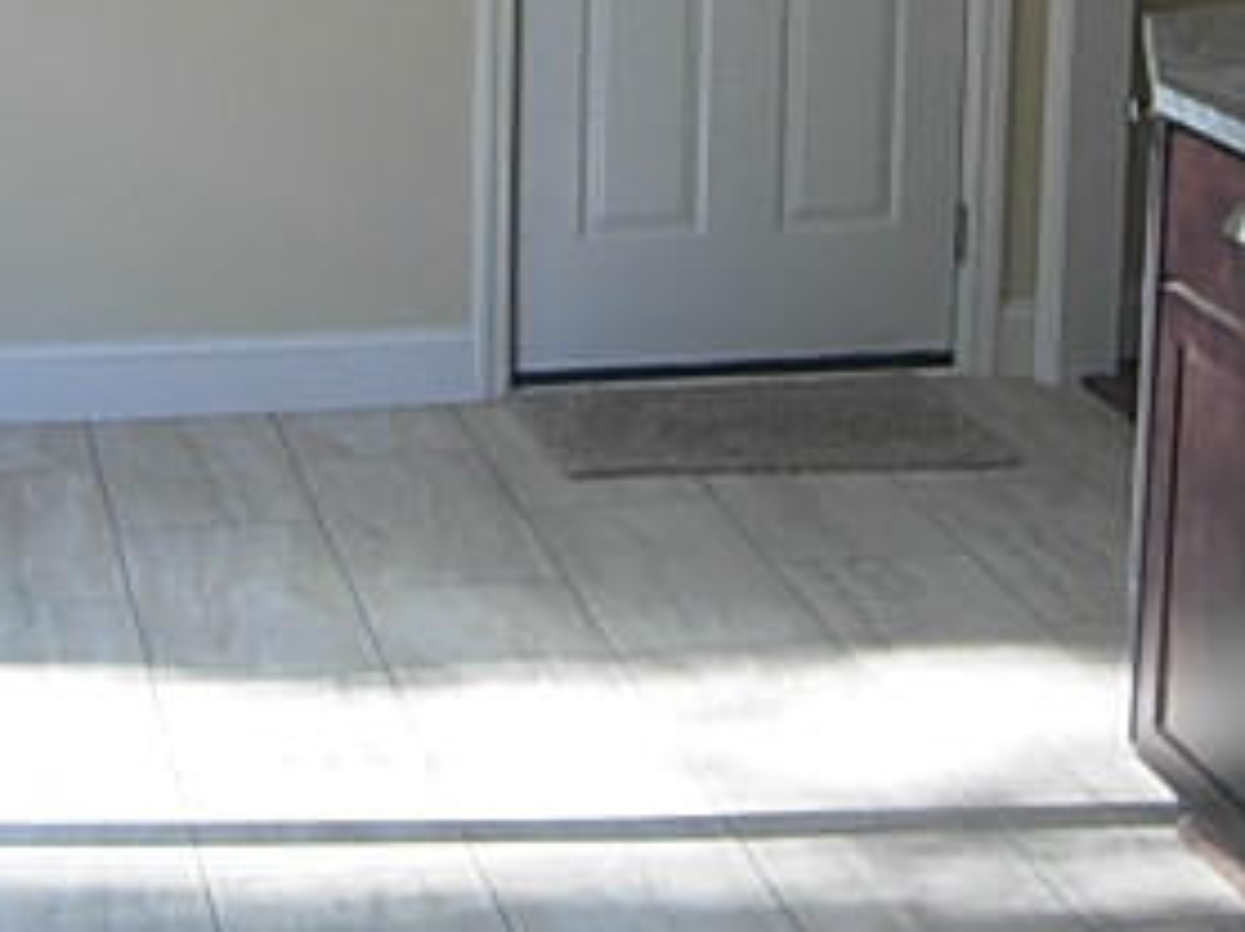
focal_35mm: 83
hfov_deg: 23.6
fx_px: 2983
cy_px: -125
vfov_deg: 17.1
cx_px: 712
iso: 50
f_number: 2.7
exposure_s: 1/53.8
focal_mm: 7.5
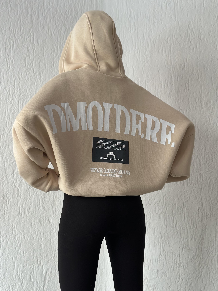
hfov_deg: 30.3
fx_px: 403
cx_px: 109
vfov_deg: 39.7
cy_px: 146
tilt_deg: +4.4
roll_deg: +0.6
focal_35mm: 48
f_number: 1.78
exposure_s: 1/60
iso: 200
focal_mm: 6.86
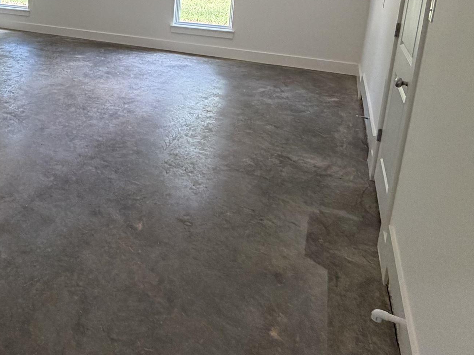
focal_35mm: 33
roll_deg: +2.3
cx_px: 15
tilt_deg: -11.5
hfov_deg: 47.3
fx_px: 452
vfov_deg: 39.6
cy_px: 30
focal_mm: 2.22
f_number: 2.2
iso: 160
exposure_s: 1/60
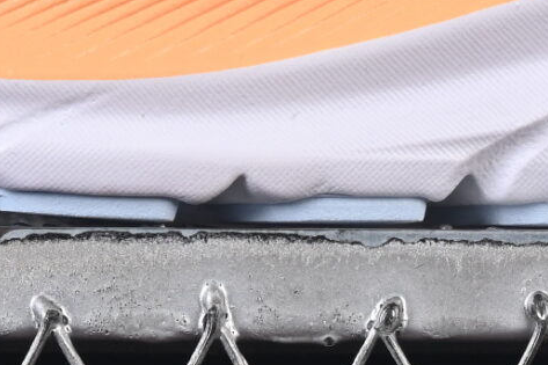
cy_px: -391
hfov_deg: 5.1
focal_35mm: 406
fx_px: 6178
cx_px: 432
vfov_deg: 3.4
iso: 160
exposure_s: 1/80
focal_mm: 50
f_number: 8
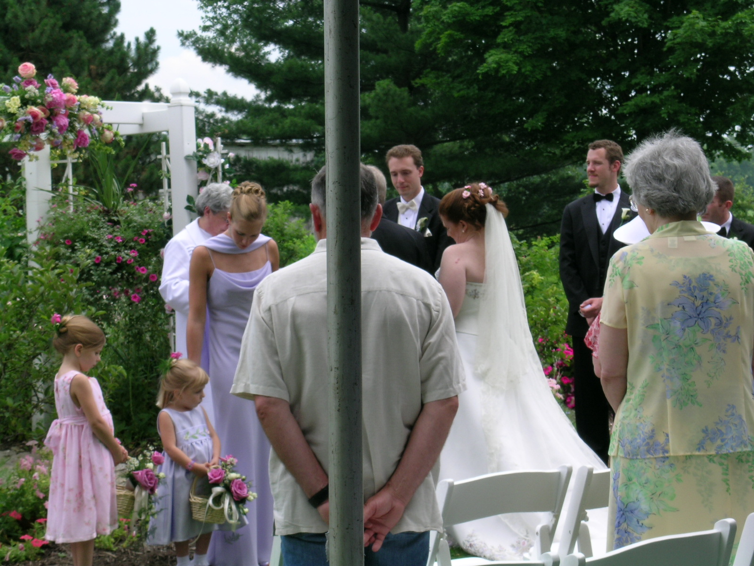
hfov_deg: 11.1
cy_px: 283
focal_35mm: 178
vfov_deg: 8.3
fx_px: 3877
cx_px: 377
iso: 50
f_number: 7.5
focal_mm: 17.8
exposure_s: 1/140
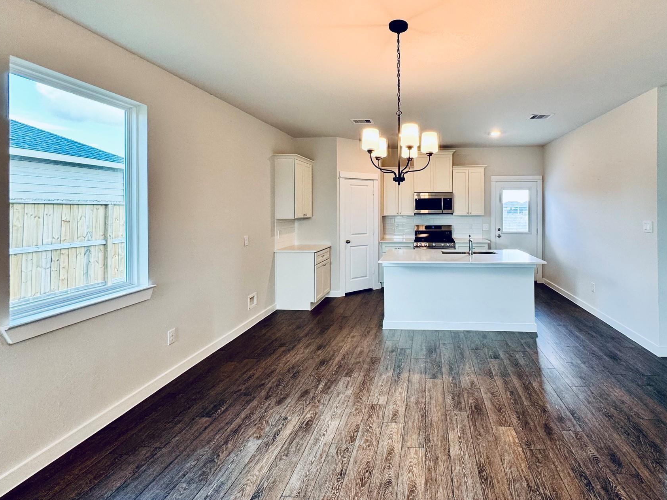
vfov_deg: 74.1
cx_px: 399
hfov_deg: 89.9
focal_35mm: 17
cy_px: 207
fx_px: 328
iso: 160
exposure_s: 1/120
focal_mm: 2.22
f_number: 2.2
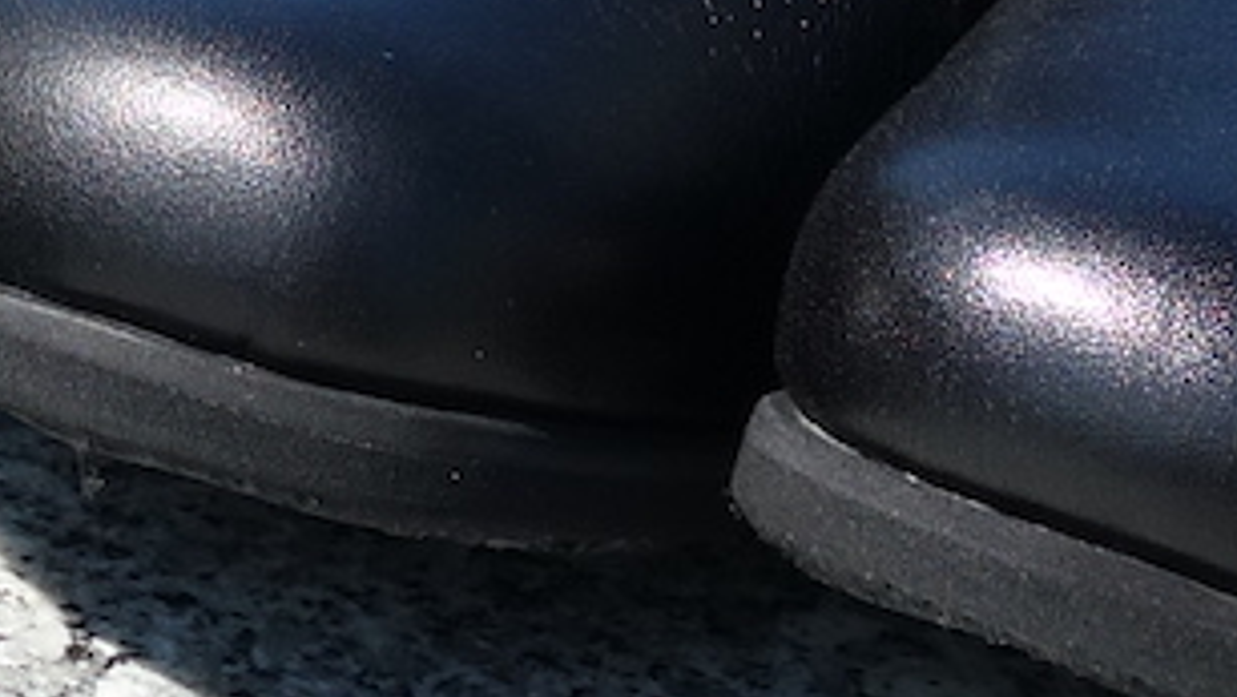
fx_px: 6268
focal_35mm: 191
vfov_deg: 5.9
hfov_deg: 10.9
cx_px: -540
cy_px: -1372
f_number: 5.6
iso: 125
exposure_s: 1/320
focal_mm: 10.4
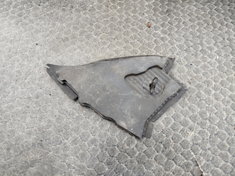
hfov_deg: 71.6
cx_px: 118
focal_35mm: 24
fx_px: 163
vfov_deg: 56.8
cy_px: 88
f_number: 1.7
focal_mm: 5.31
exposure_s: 1/50
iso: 80
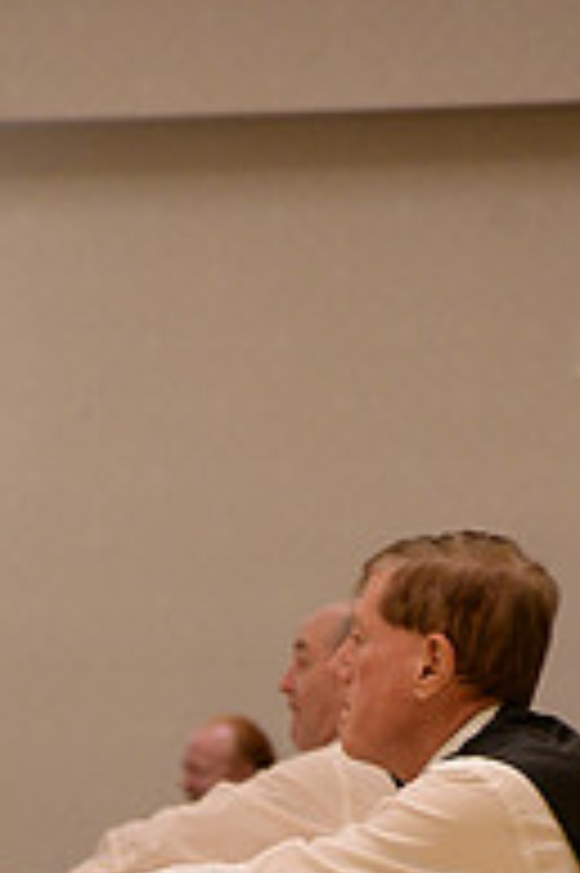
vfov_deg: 6.1
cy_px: 1292
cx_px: 173
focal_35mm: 334
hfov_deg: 4.1
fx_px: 8085
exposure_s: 1/250
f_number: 4.5
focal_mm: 112
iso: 1600
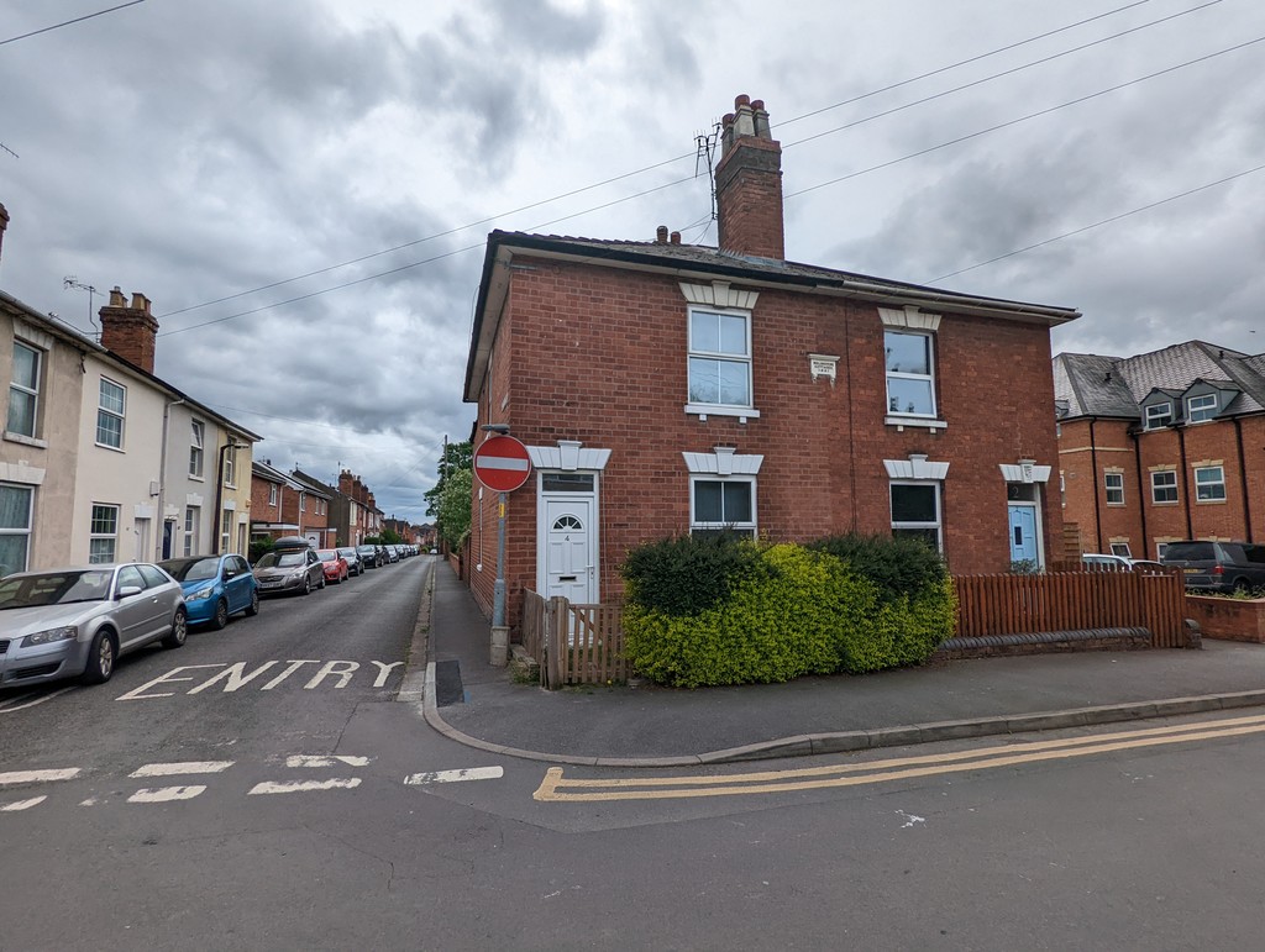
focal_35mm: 16
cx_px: 632
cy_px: 476
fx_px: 586
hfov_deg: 94.4
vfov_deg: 78.2
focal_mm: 2.35
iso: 50
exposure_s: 1/3876
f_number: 2.2
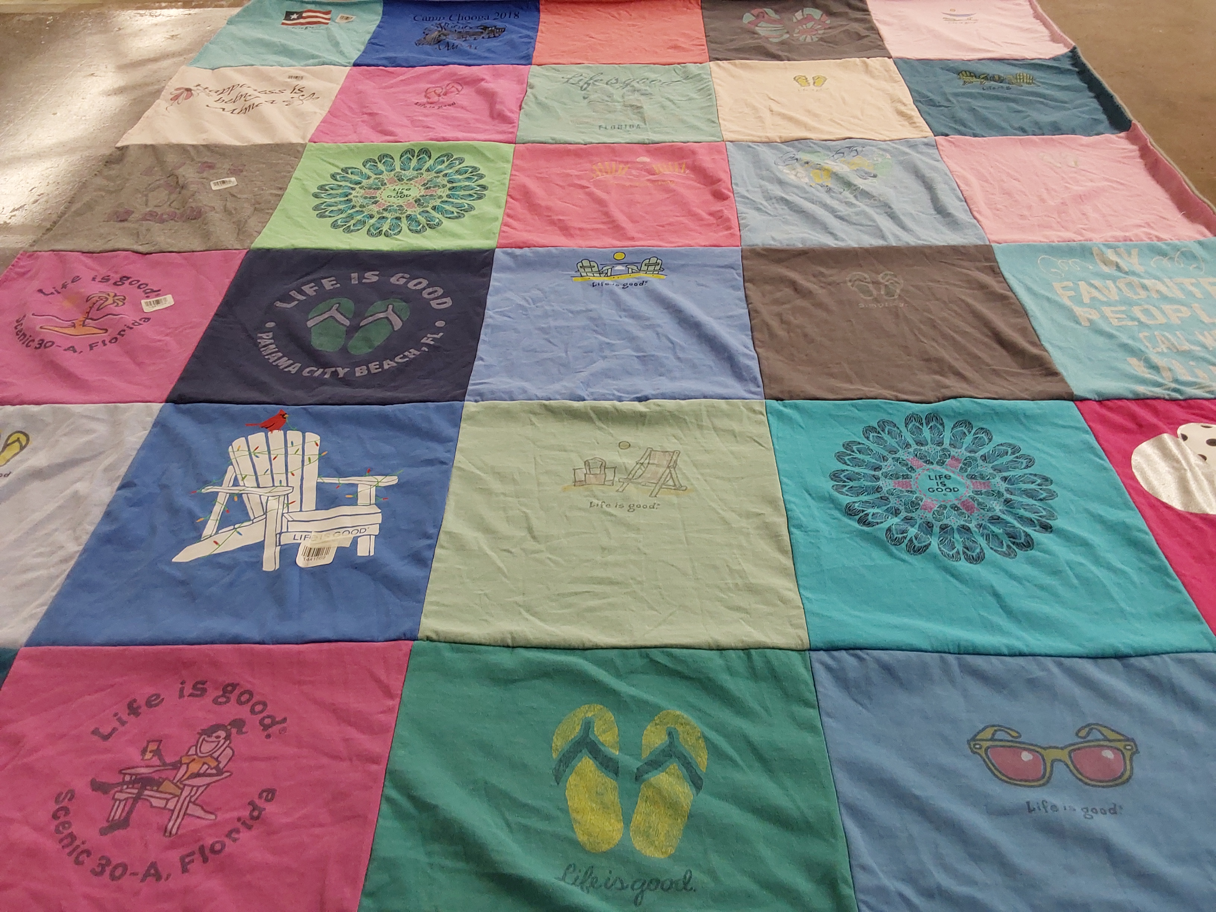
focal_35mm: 28
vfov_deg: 49.7
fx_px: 984
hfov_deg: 63.4
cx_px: 608
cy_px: 456
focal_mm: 2.91
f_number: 1.9
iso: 100
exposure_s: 1/60
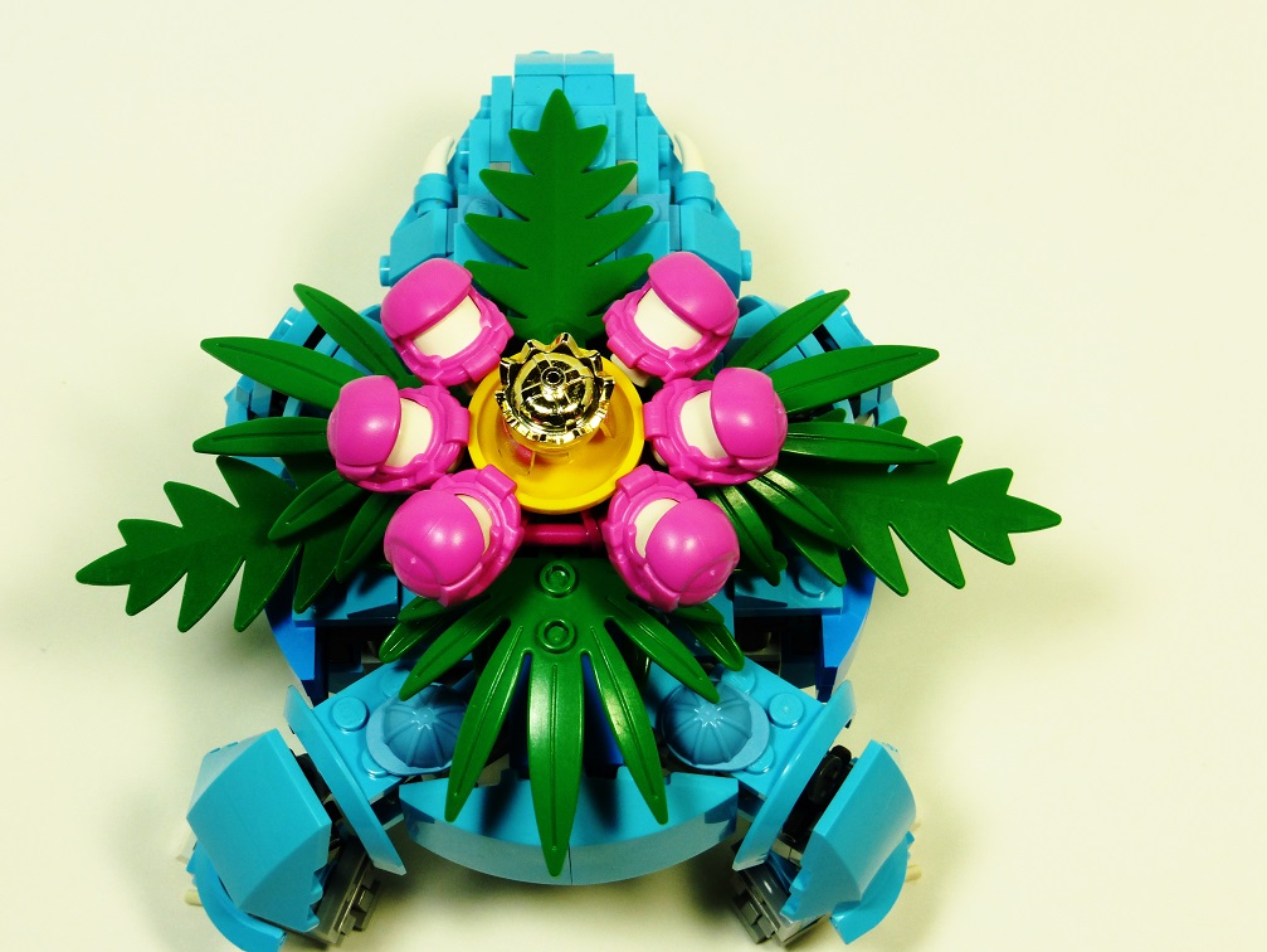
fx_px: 2453
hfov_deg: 28.9
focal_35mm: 67
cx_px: 575
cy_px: 502
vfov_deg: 21.9
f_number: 4.7
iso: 125
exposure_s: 1/60
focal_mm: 10.3
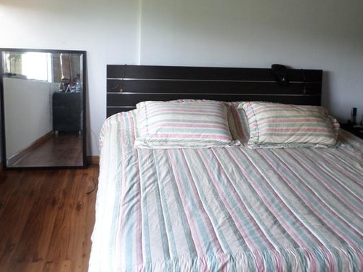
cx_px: 173
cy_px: 109
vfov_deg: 43.9
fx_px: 336
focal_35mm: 32
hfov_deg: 56.8
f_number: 2.5
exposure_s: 1/30
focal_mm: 4.5
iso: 100
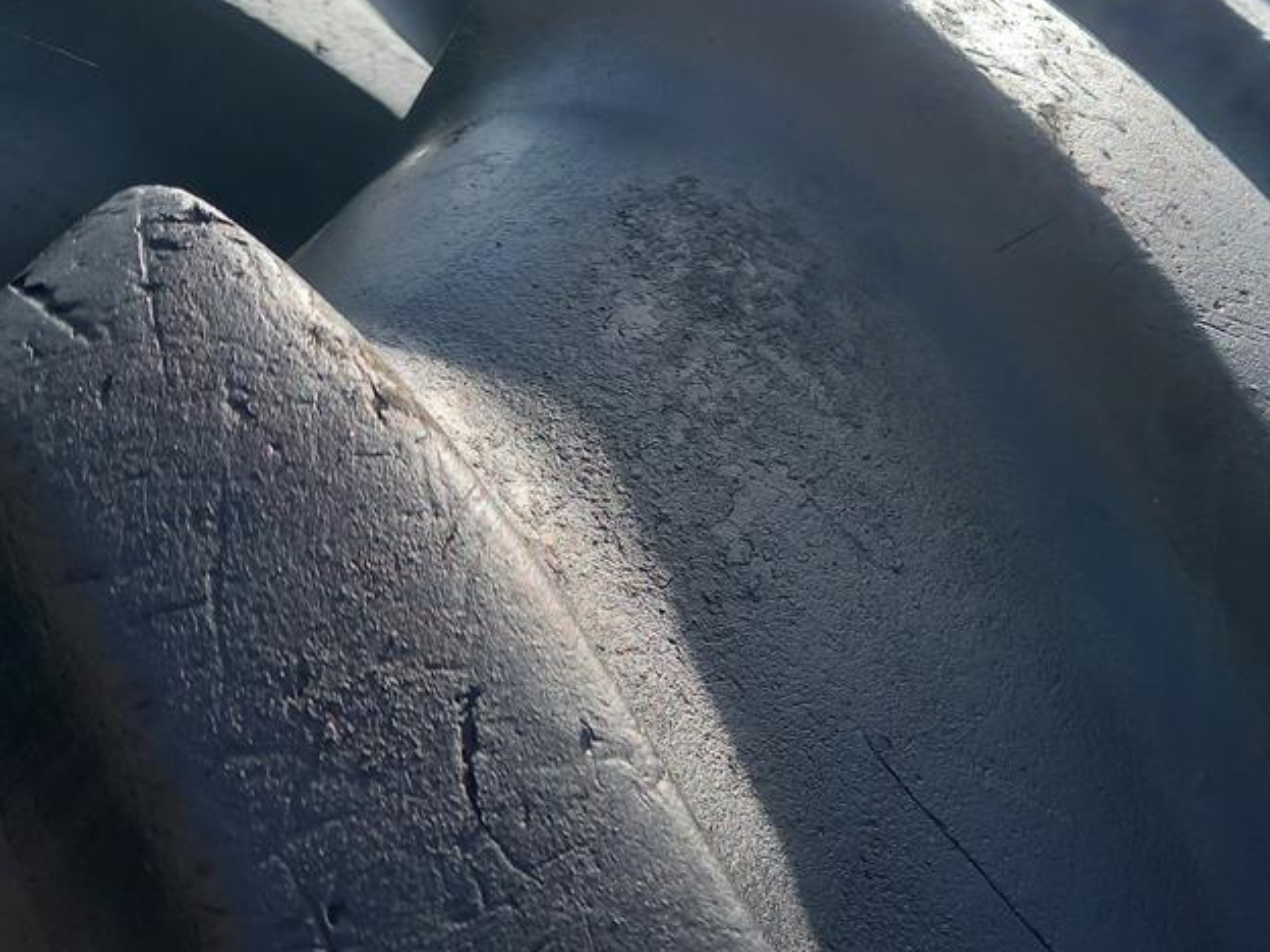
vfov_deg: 35.1
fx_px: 1504
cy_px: 535
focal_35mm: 41
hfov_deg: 45.1
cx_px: 839
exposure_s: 1/450
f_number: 1.8
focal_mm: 4.65
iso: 50
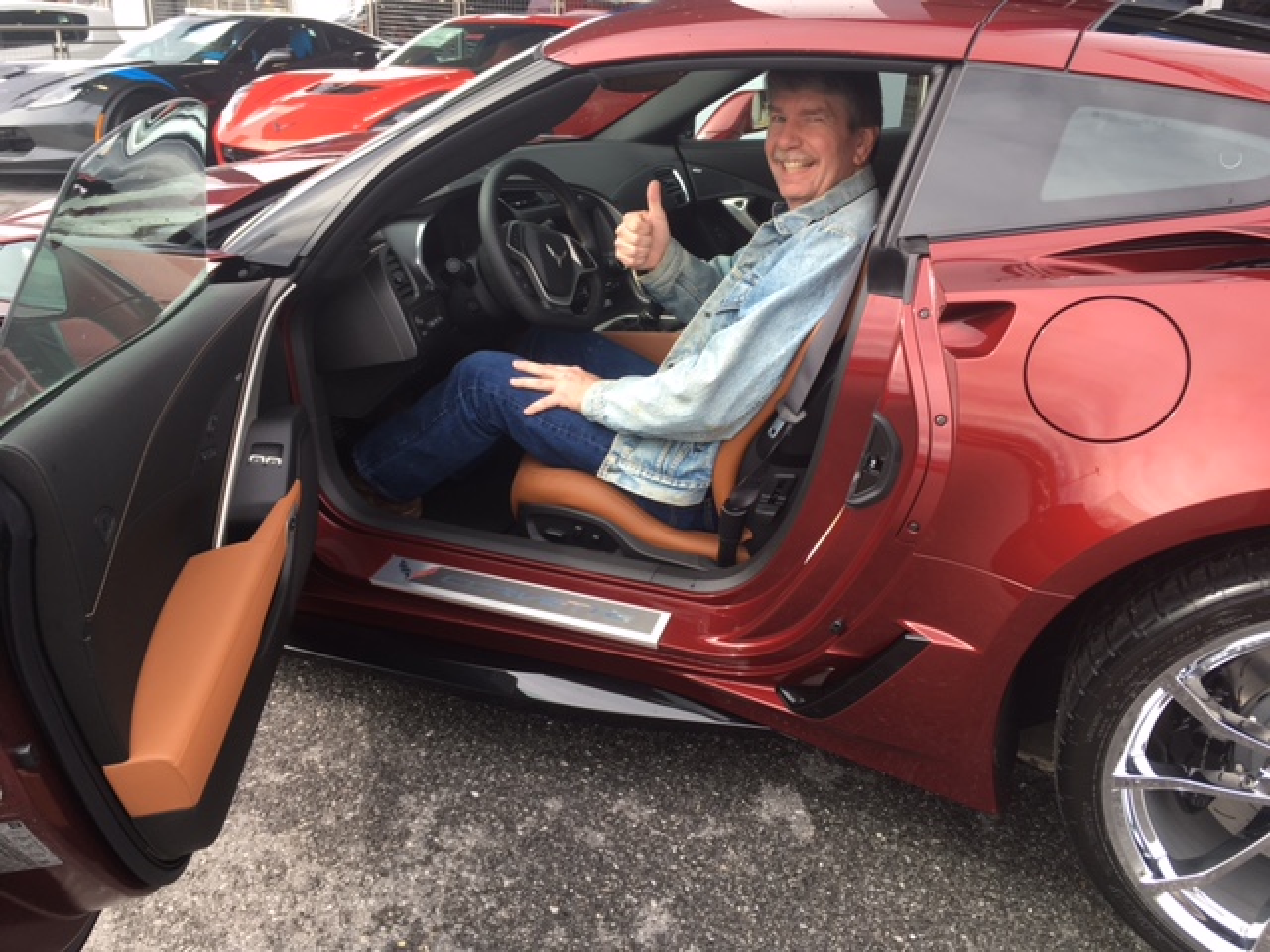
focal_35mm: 29
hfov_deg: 61.7
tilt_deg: -23.7
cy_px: 476
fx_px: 1064
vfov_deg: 48.2
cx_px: 635
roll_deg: -2.9
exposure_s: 1/176
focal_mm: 4.15
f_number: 2.2
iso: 25
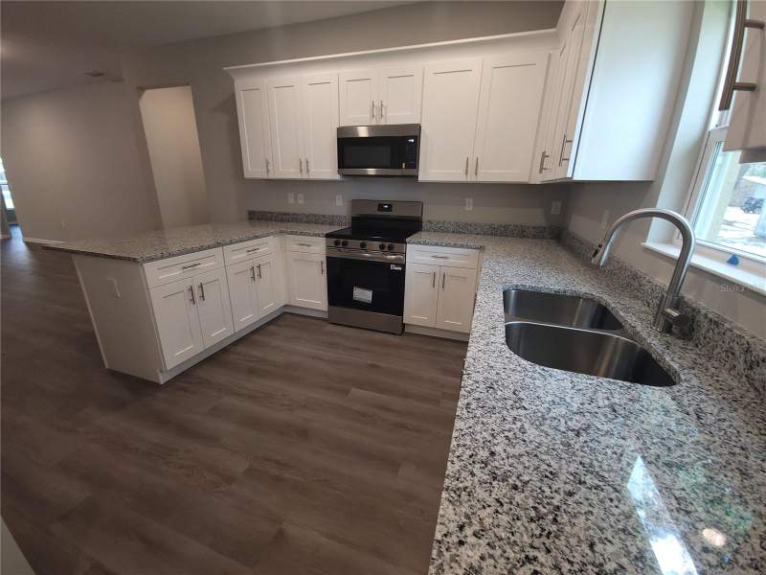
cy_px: 288
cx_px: 383
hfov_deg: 106.2
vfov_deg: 89.9
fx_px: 288
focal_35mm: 13
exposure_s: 1/30
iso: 125
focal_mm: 2.2
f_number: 2.2
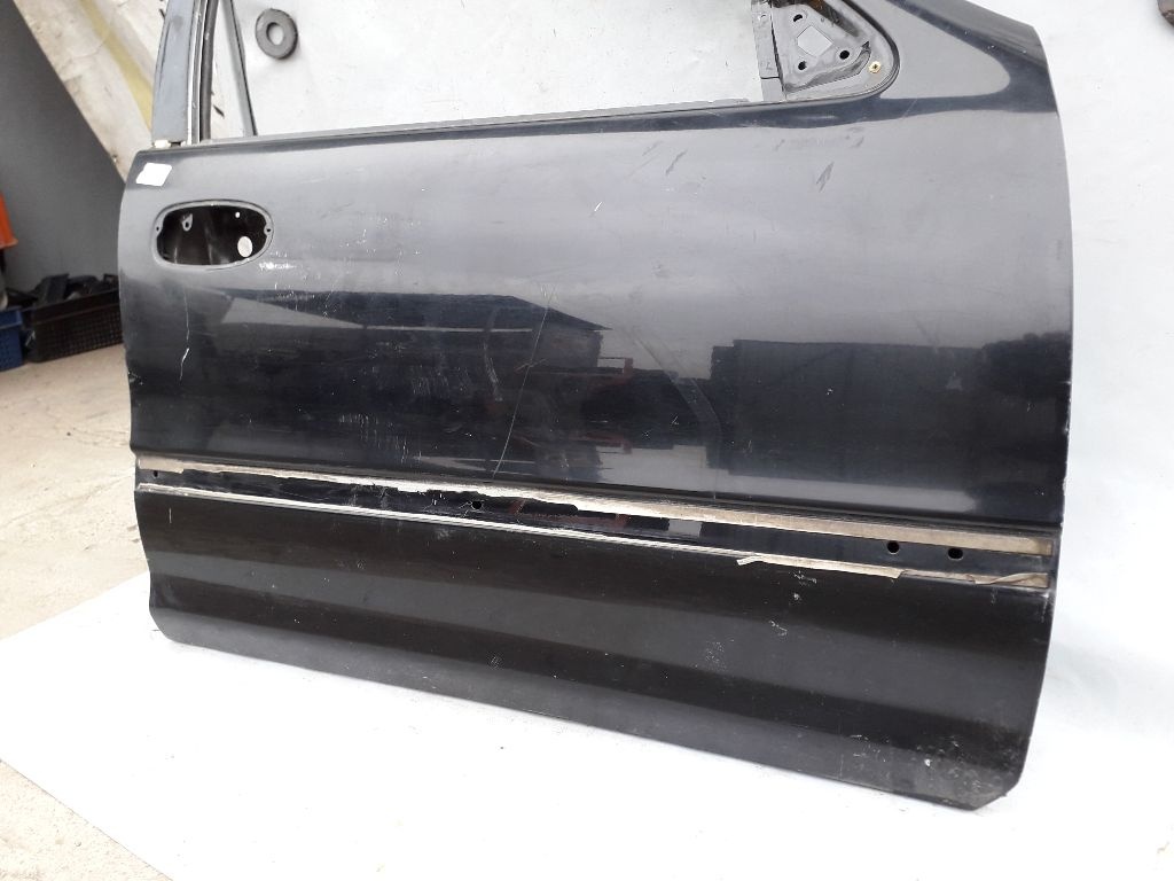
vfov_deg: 51.4
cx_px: 587
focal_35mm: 27
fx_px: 916
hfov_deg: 65.3
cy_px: 440
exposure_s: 1/100
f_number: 1.9
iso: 80
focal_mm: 3.6
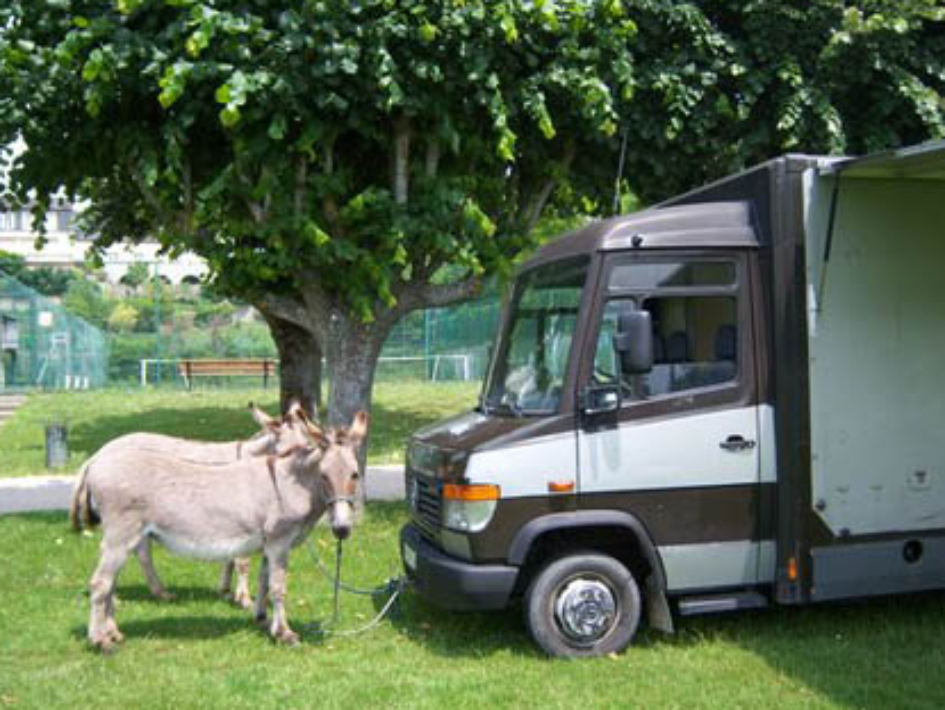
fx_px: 1066
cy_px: 378
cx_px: 487
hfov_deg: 47.8
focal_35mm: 39
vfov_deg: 36.9
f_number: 2.8
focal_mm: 7.5
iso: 80
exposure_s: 1/640
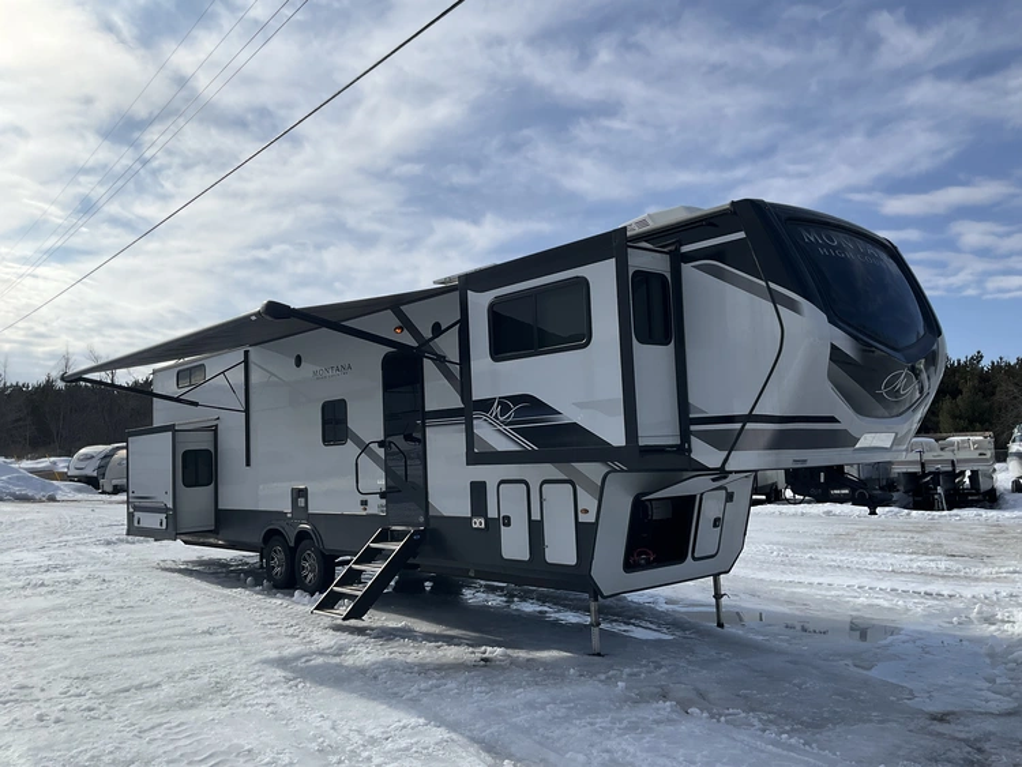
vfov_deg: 48.3
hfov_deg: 61.6
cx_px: 511
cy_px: 384
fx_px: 856
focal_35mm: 29
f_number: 1.8
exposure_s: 1/4405
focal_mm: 3
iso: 25
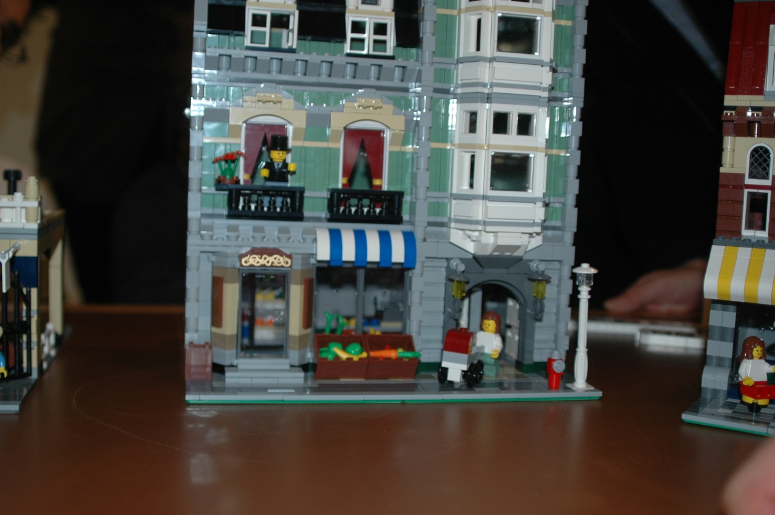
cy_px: 258
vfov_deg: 31.8
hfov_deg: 46.4
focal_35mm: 42
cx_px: 388
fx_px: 903
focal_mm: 28
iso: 200
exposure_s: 1/60
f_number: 2.8
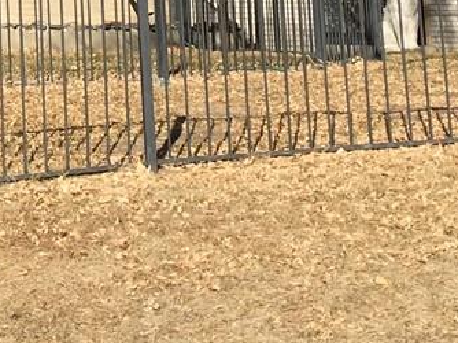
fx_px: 1838
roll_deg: +0.3
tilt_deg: +10.2
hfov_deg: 13.5
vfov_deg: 10.0
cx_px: -181
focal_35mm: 139
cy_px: -305
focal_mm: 4.15
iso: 25
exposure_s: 1/1637
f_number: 2.2
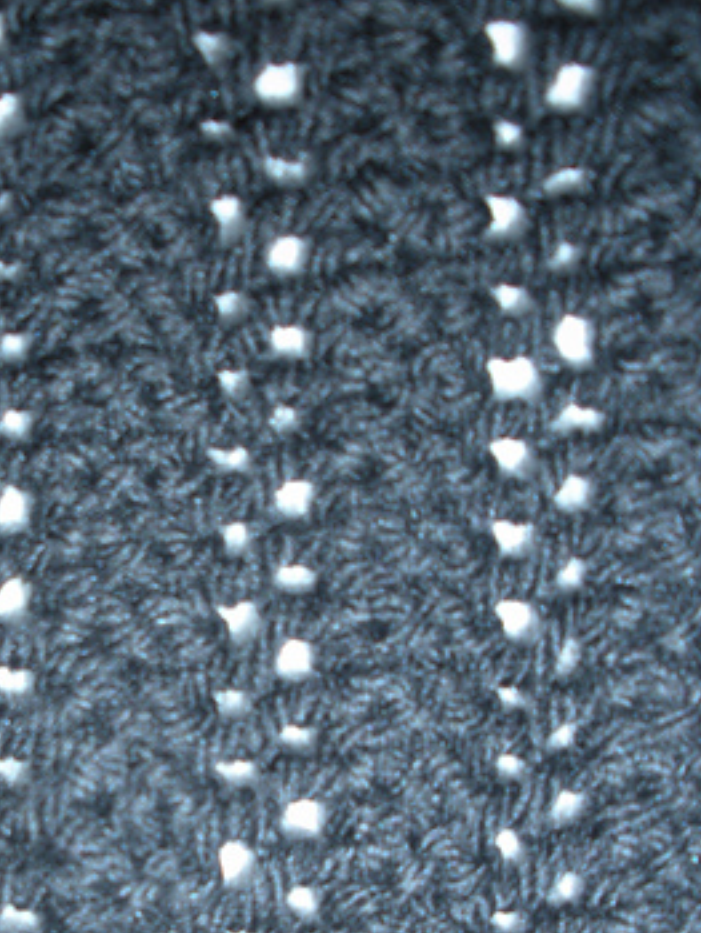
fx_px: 1726
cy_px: 821
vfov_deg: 29.1
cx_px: 136
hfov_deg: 22.6
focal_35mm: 64
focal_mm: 6.3
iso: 64
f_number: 3.5
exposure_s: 1/60
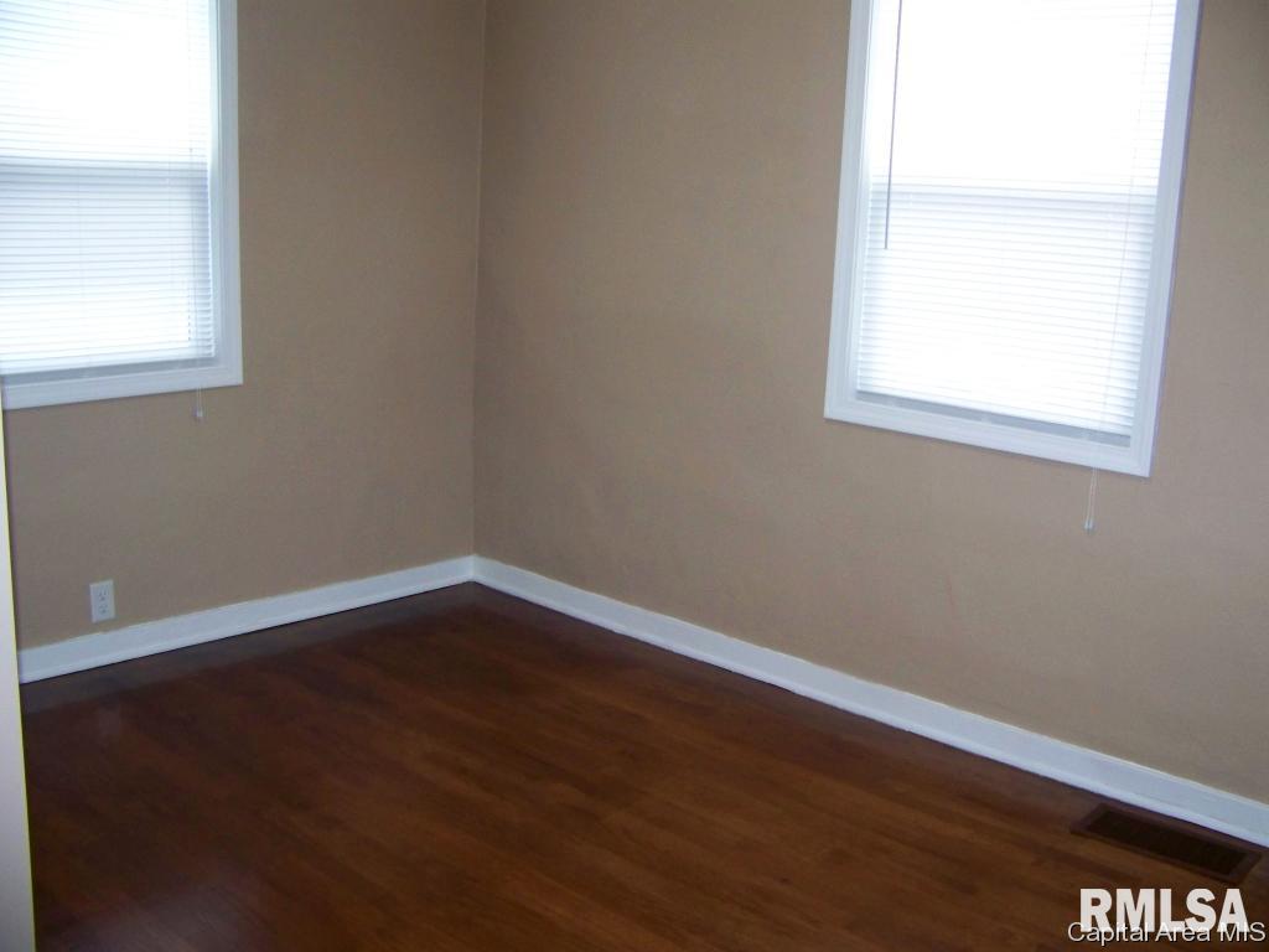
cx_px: 634
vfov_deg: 39.7
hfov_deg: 51.4
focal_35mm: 36
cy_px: 476
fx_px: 1320
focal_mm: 5.85
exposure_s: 1/30
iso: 200
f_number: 2.8
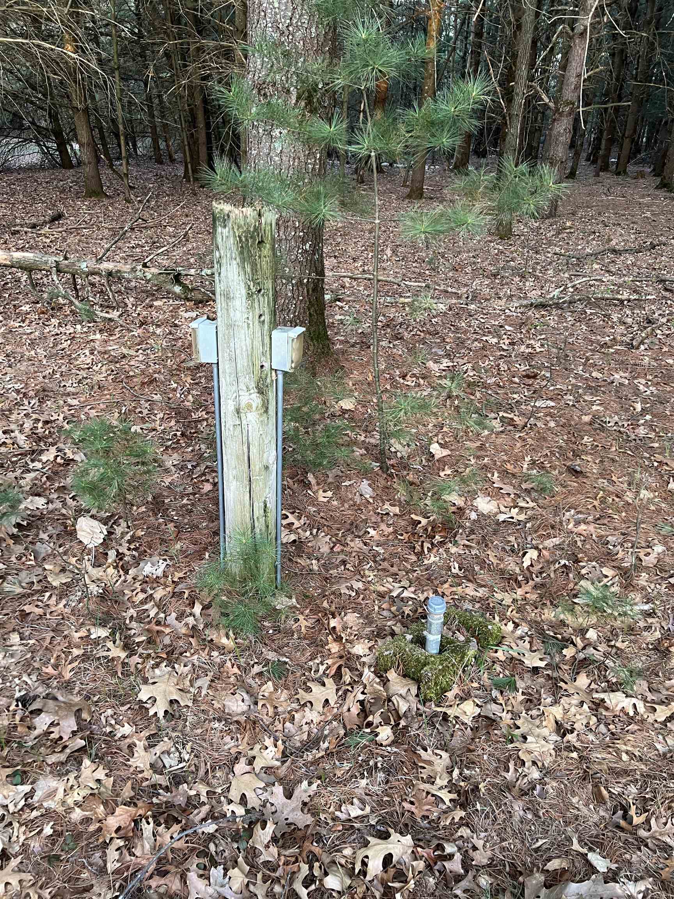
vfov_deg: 67.3
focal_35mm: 26
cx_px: 337
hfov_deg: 53.1
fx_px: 675
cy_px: 450
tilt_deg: -26.1
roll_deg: -1.1
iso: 200
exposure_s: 1/60
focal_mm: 5.7
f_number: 1.5
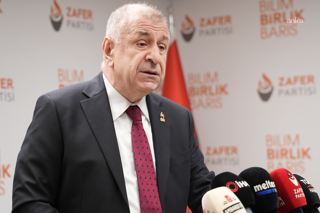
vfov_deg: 13.0
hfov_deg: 19.5
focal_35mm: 105
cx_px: 160
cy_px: 106
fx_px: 933
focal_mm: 70
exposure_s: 1/100
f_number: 2.8
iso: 320
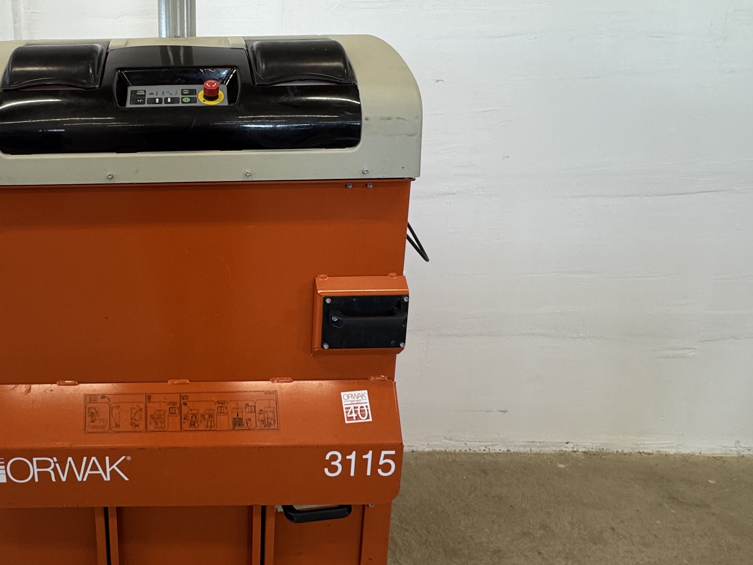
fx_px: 566
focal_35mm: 26
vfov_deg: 52.5
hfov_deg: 62.9
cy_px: 216
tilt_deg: -13.1
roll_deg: +1.1
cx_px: 178
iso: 160
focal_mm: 2.22
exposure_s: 1/100
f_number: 2.2
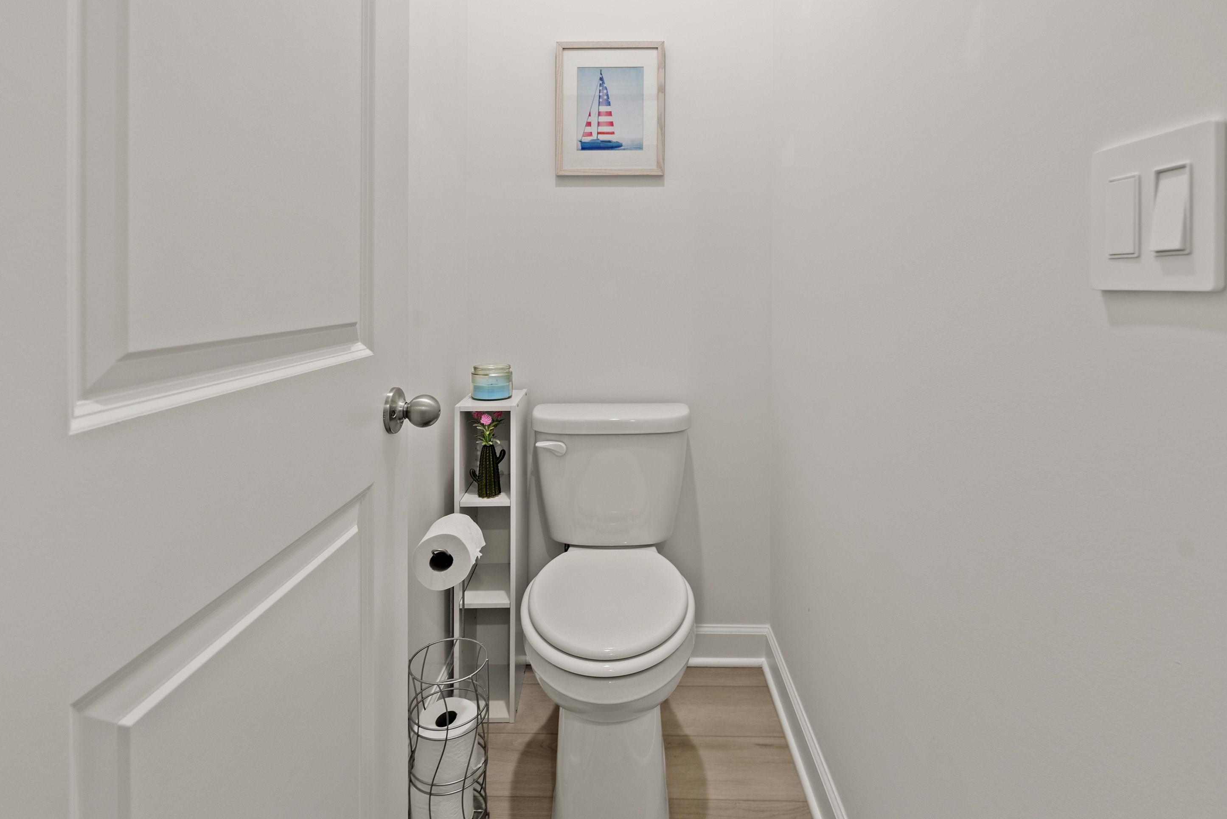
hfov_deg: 93.3
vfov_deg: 70.4
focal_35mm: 17
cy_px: 426
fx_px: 579
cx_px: 611
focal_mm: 16
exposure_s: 1/1.67
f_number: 7.1
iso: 320
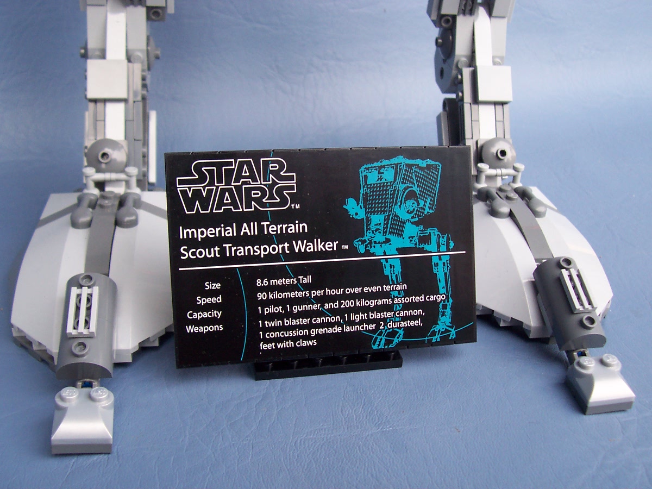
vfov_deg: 38.7
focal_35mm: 37
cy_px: 244
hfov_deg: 50.1
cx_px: 326
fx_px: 697
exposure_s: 1/90
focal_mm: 5.6
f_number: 2.8
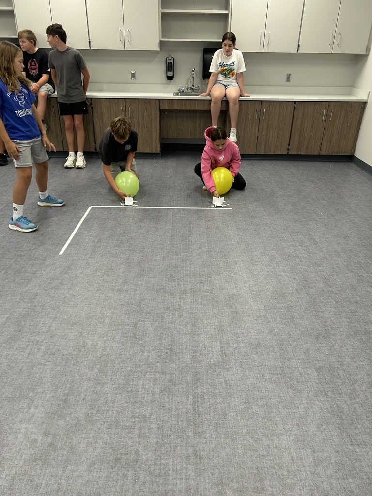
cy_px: 248
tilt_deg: -25.6
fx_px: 373
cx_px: 186
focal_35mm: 26
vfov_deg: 67.3
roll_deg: -1.1
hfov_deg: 53.1
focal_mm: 5.7
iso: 80
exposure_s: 1/100
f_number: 1.5
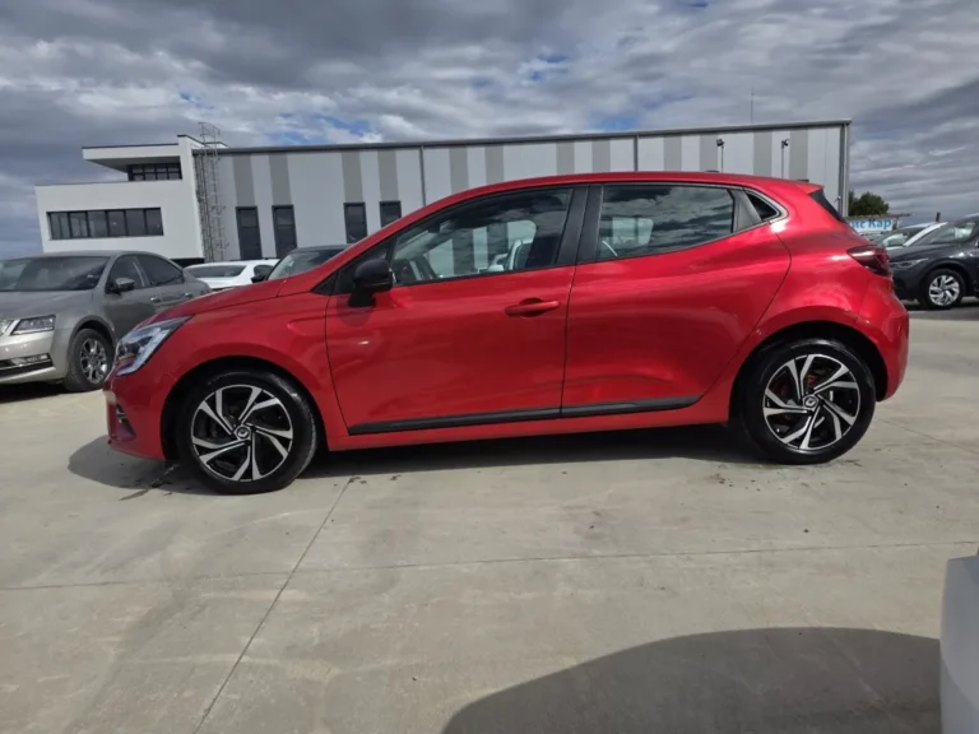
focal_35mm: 23
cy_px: 367
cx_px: 490
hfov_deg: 73.9
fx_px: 650
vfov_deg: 58.9
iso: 50
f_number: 1.7
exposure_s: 1/7944
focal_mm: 6.25
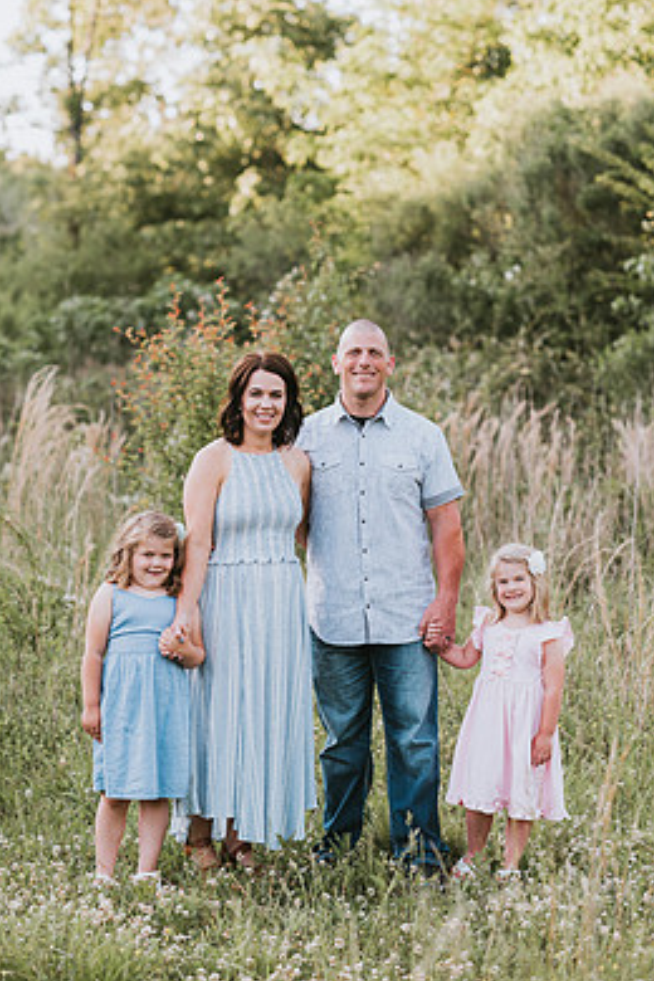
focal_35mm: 98
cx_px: 324
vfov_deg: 20.8
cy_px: 445
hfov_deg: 14.0
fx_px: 2670
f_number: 2.5
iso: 200
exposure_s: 1/320
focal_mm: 85
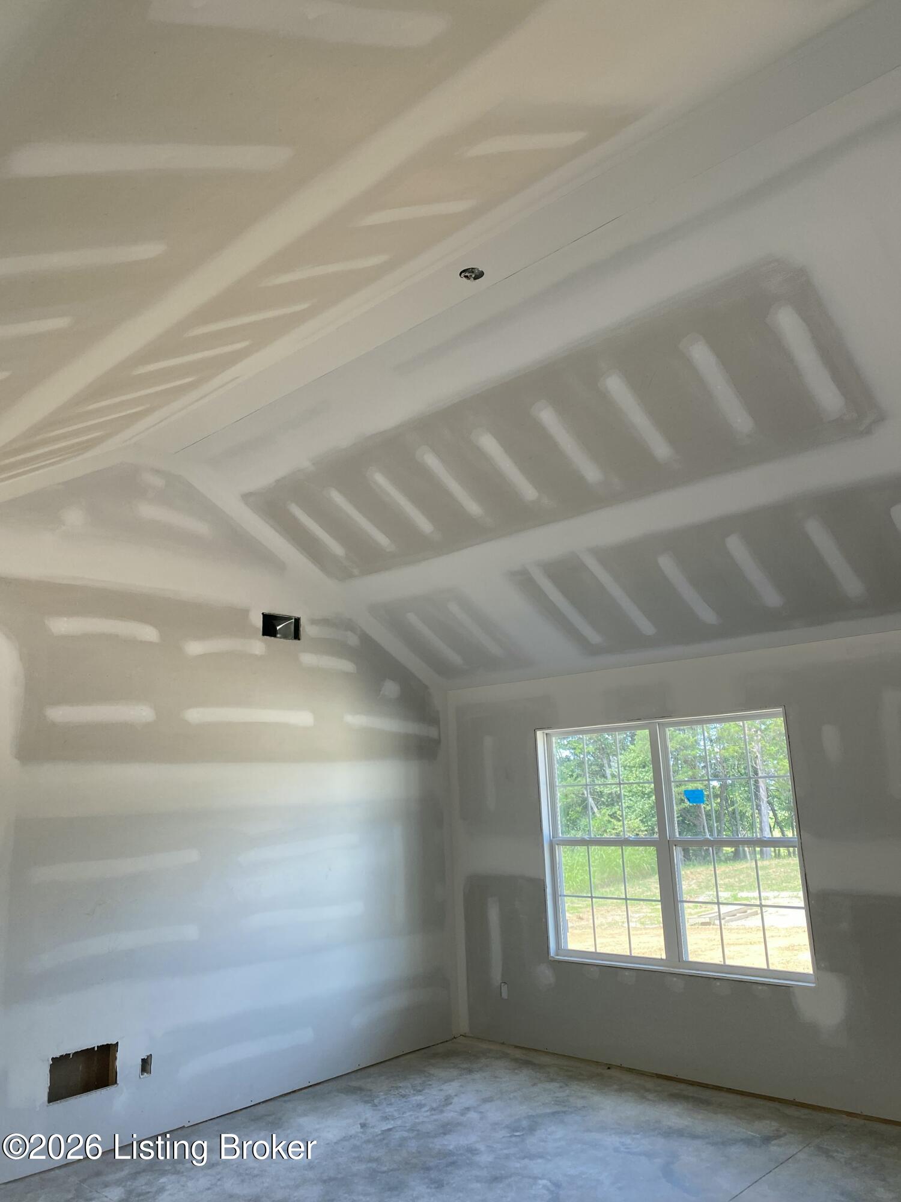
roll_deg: +1.9
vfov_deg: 67.3
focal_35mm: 26
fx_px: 902
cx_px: 450
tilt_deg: +13.9
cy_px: 601
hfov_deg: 53.1
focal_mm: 4.25
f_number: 1.8
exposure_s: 1/122
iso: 80
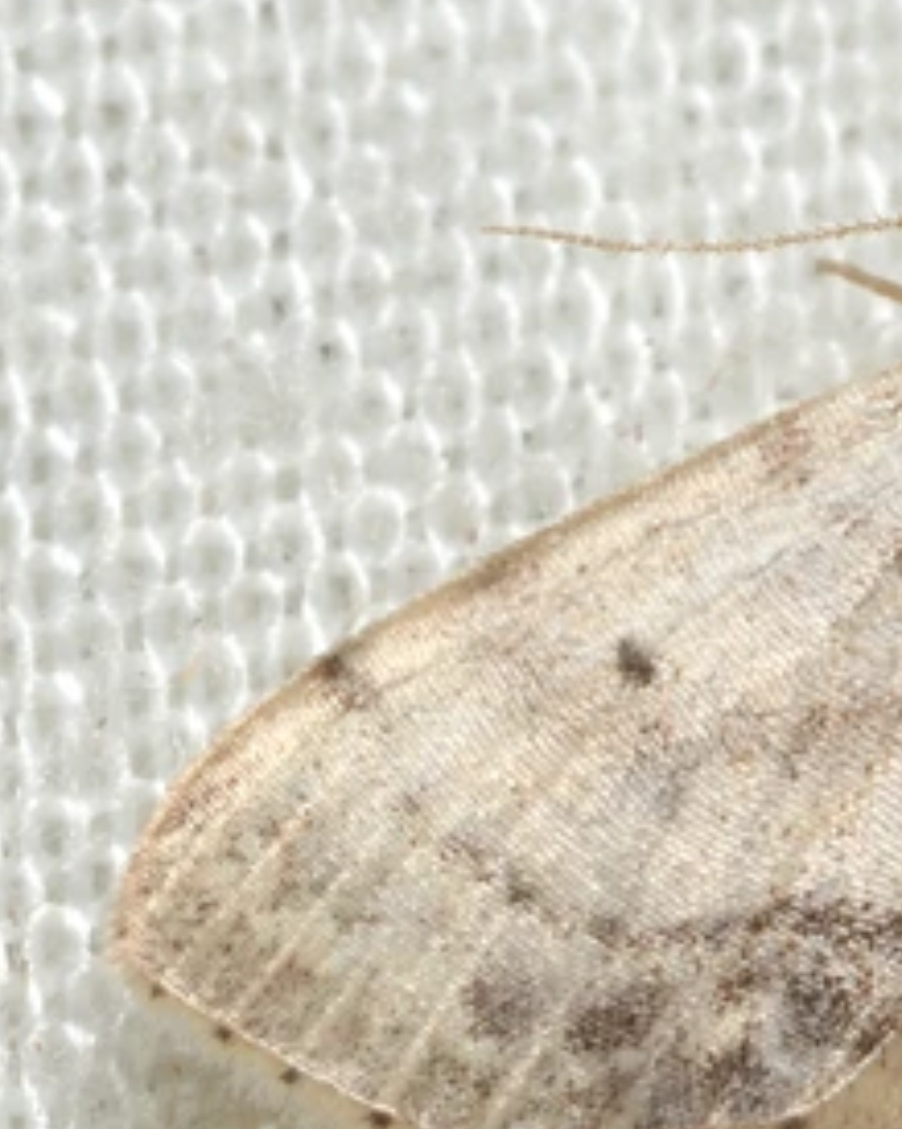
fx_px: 16460
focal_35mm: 493
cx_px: 1277
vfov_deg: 3.9
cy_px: 676
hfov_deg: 3.1
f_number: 11
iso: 100
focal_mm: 150
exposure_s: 1/250
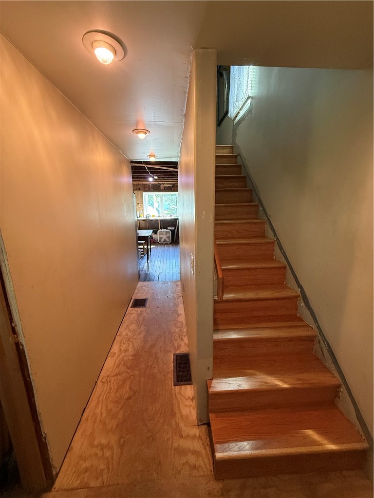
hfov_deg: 85.7
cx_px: 187
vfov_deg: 102.1
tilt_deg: -11.9
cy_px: 249
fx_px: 202
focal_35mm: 14
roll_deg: +0.0
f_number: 2.2
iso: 400
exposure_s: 1/60
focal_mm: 2.22
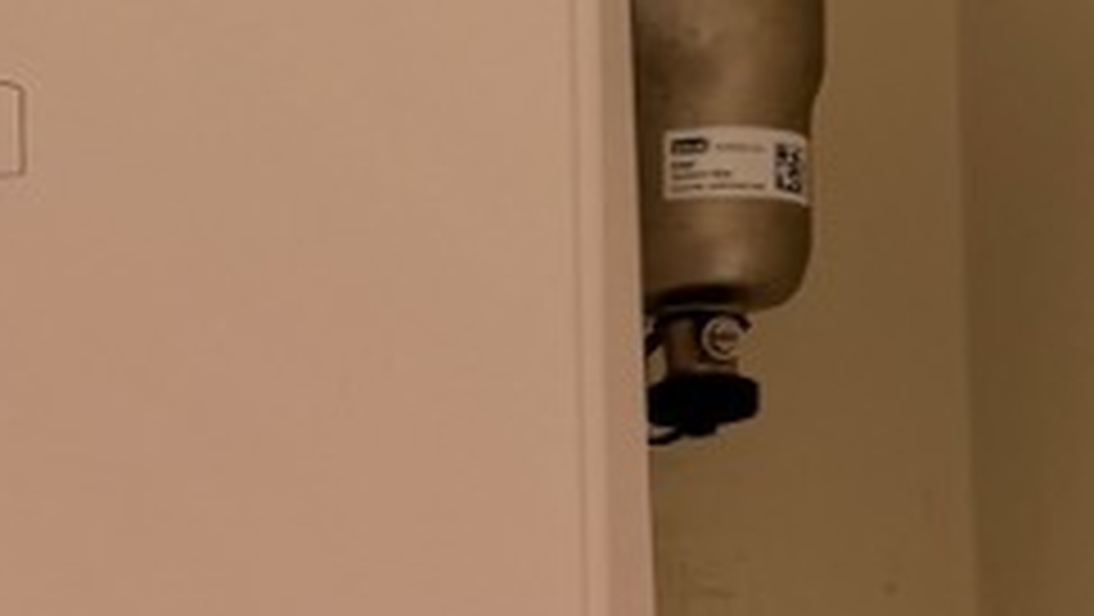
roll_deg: -0.4
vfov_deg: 9.2
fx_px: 3744
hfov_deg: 15.7
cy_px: 814
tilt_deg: +6.1
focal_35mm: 129
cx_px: -378
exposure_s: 1/172
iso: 100
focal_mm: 6.86
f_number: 1.78
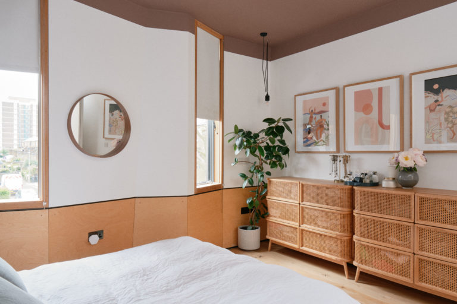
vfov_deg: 53.1
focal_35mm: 24
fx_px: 305
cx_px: 228
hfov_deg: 73.7
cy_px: 152
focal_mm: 16
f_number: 11
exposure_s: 1/4
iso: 160
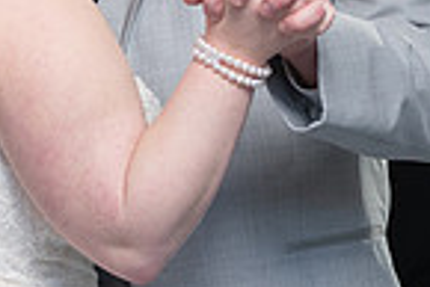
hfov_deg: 5.9
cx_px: 236
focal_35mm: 349
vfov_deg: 3.9
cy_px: -107
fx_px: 4173
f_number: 2.8
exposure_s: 1/250
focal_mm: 70
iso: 500
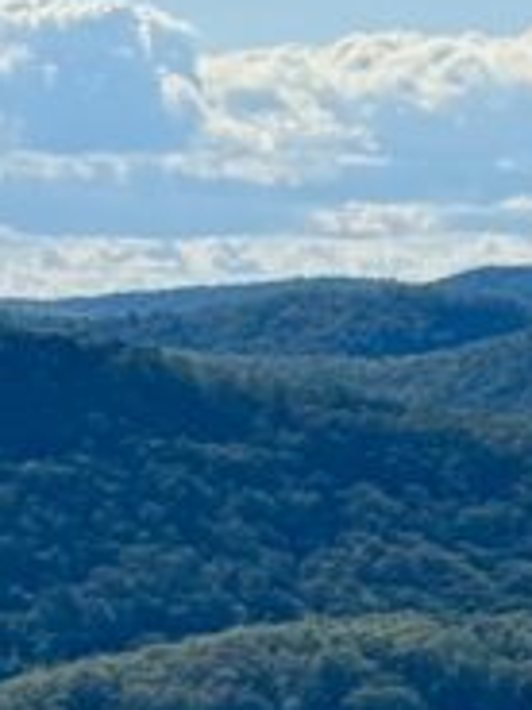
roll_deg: -1.3
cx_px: -436
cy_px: 1802
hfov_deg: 5.5
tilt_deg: -14.3
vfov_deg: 6.9
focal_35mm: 267
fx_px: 5471
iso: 64
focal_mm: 6.76
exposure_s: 1/10526
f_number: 1.78
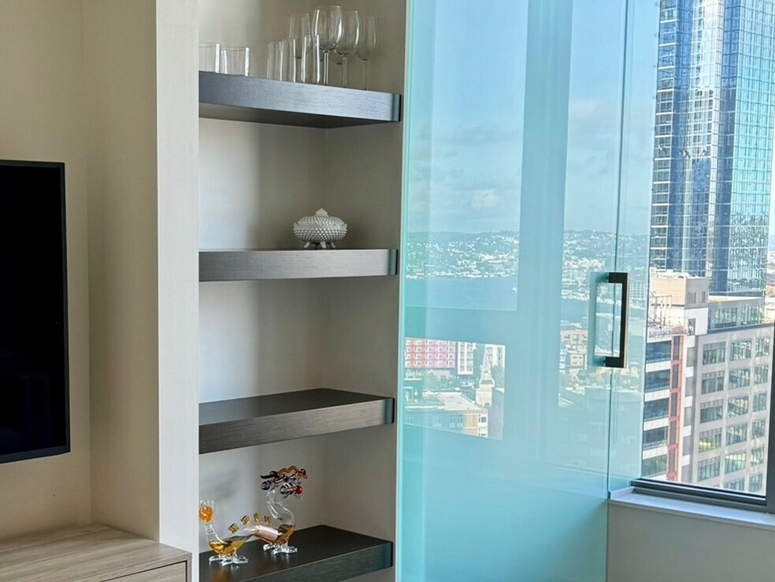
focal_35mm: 39
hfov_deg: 46.0
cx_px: 183
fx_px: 873
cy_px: 364
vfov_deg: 36.6
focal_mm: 6.76
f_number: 1.78
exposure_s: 1/120
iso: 80
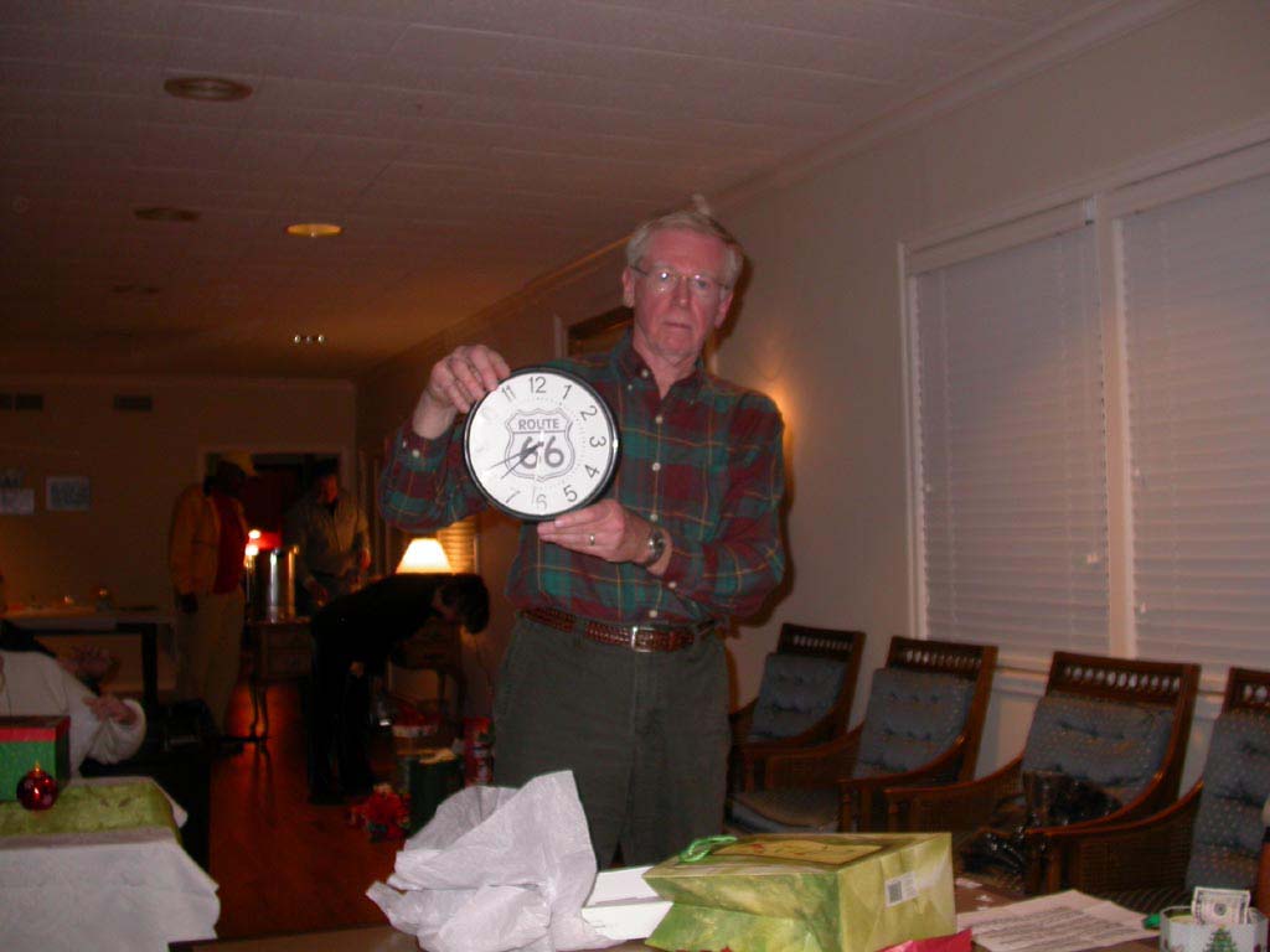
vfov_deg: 37.7
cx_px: 635
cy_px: 476
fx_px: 1394
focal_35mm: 38
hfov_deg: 49.0
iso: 100
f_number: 2.6
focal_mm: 7.85
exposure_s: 1/60
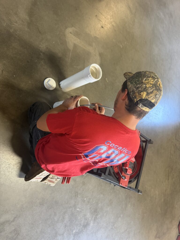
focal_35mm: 24
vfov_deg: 71.6
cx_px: 90
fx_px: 166
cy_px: 120
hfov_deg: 56.8
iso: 400
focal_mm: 6.76
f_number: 1.78
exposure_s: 1/60
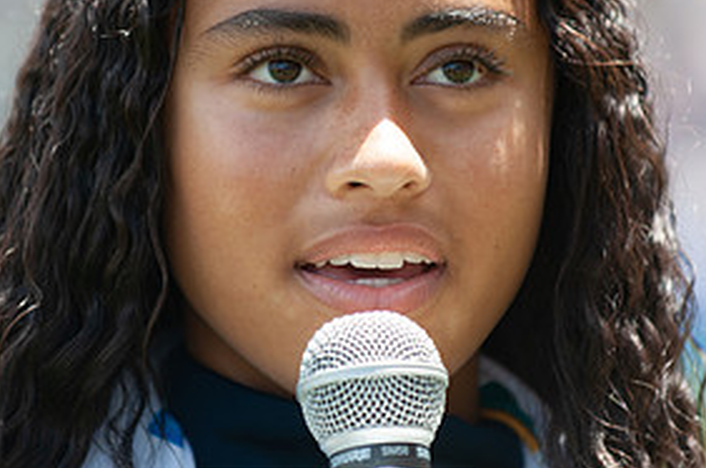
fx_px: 8066
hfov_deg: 5.0
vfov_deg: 3.3
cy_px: 130
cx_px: 298
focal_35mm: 412
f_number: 3.5
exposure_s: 1/640
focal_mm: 200
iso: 200
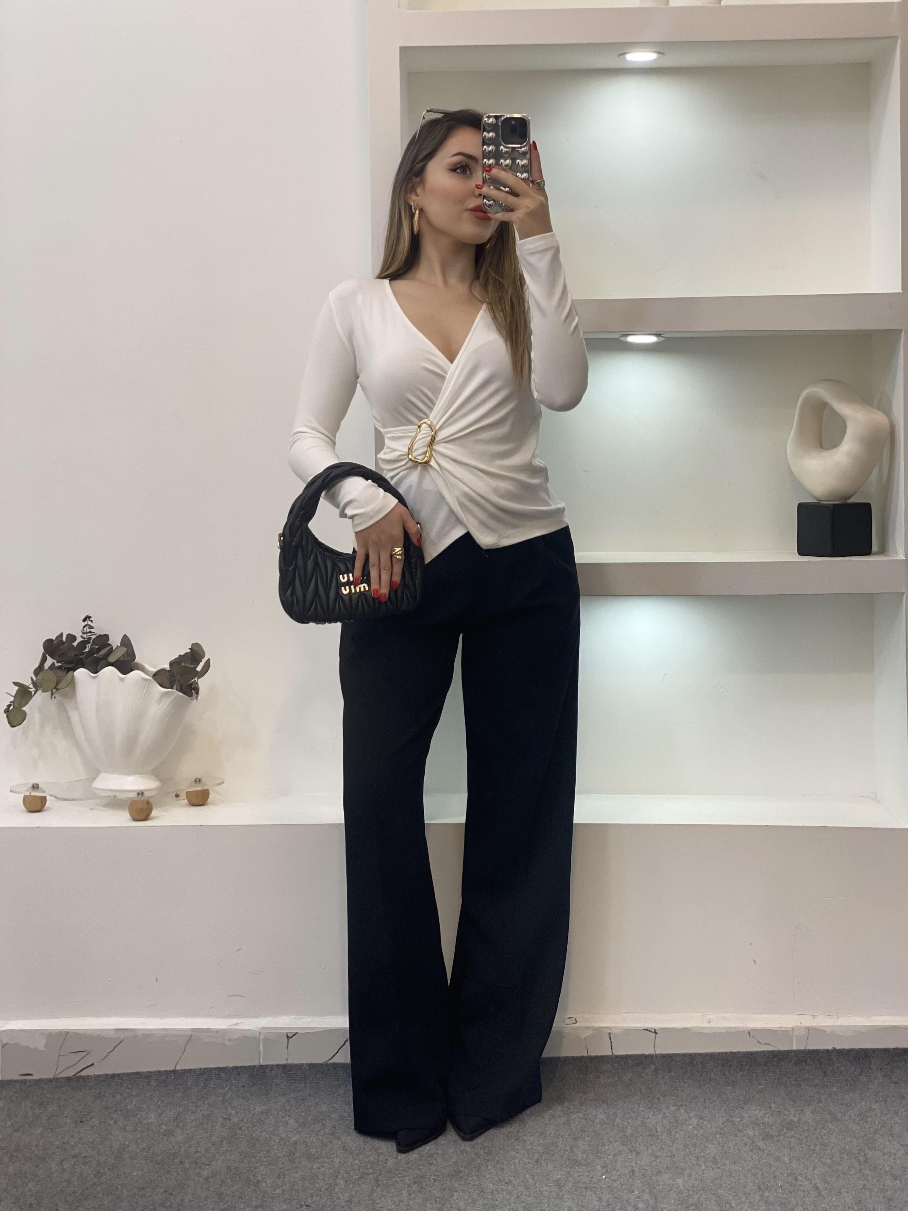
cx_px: 454
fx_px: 1819
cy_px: 606
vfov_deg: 36.8
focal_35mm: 52
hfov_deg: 28.0
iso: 64
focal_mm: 6
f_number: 2
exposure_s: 1/100
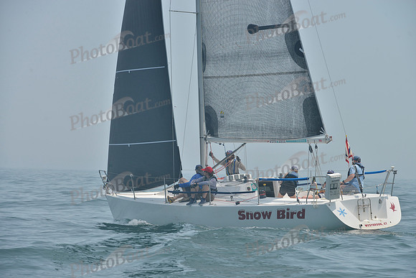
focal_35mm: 200
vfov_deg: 6.9
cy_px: 139
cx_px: 208
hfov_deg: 10.3
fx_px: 2312
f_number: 8
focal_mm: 200
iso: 280
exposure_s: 1/1000
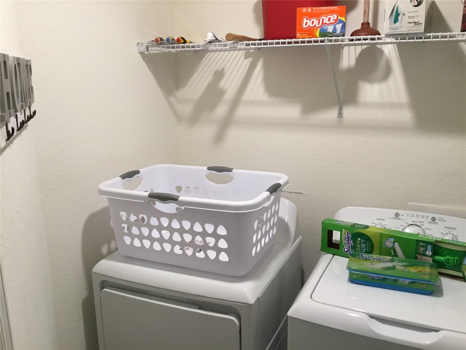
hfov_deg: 58.4
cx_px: 233
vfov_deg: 45.4
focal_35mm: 31
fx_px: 417
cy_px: 175
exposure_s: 1/30
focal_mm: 3.3
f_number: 2.4
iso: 80
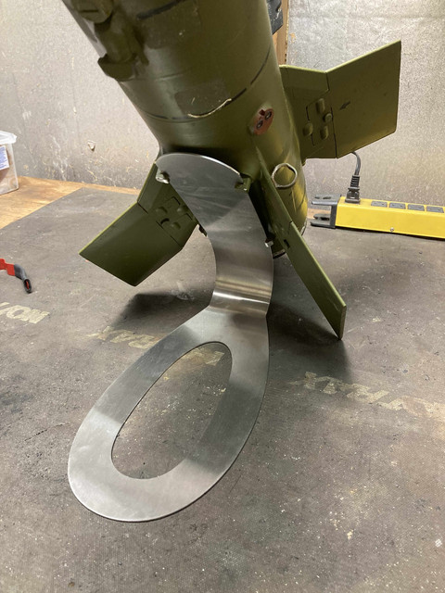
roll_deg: -0.9
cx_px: 222
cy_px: 296
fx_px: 480
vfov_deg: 63.4
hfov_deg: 49.7
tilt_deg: -26.6
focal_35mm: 28
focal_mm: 3.99
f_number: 1.8
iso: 250
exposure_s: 1/60
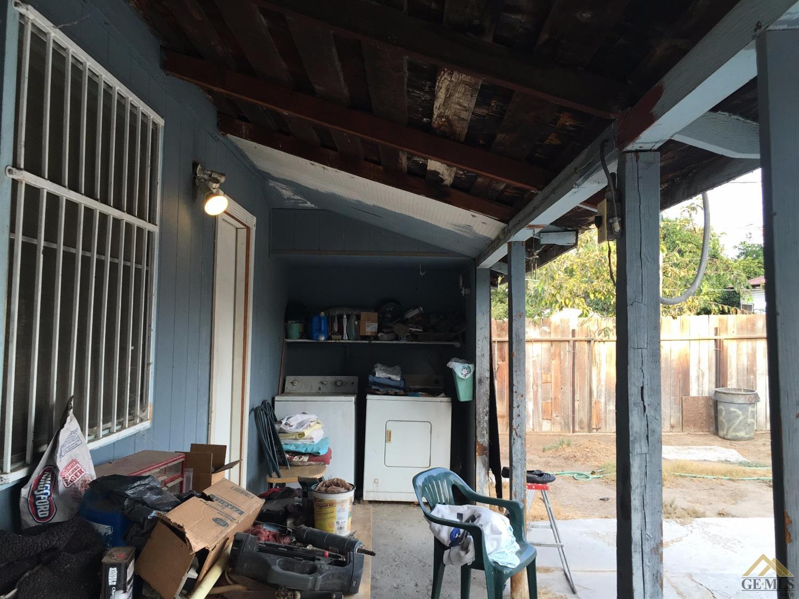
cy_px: 300
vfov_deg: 48.2
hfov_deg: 61.7
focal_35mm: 29
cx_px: 400
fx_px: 669
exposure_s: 1/120
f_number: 2.2
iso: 40
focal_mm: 4.15
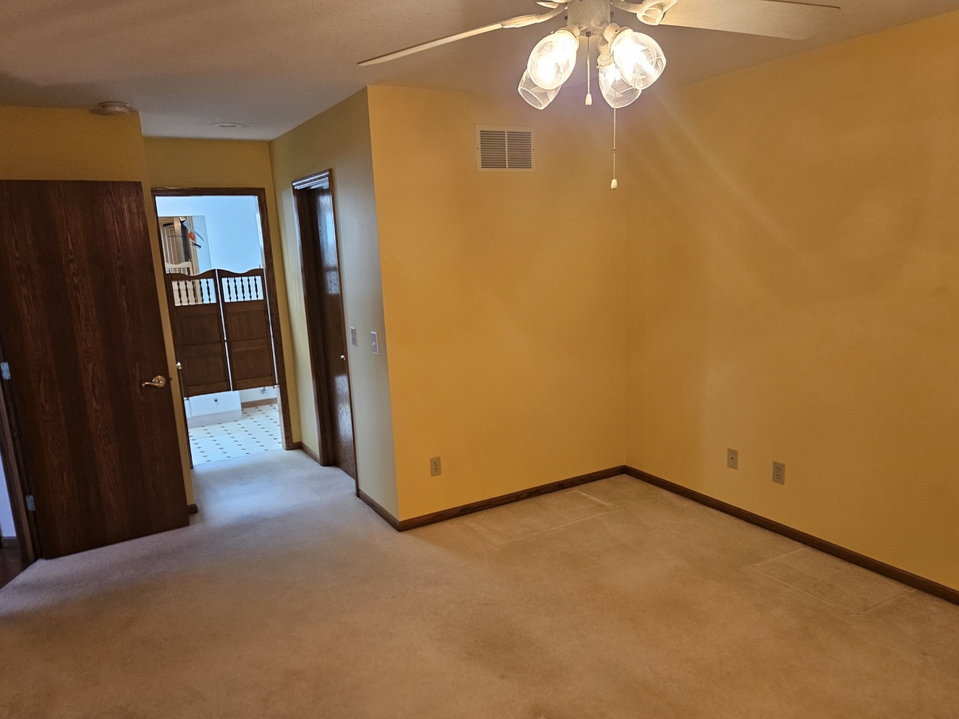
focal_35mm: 25
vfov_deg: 54.9
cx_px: 478
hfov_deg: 69.4
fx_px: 693
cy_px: 378
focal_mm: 5.4
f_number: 1.8
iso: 320
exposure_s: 1/120
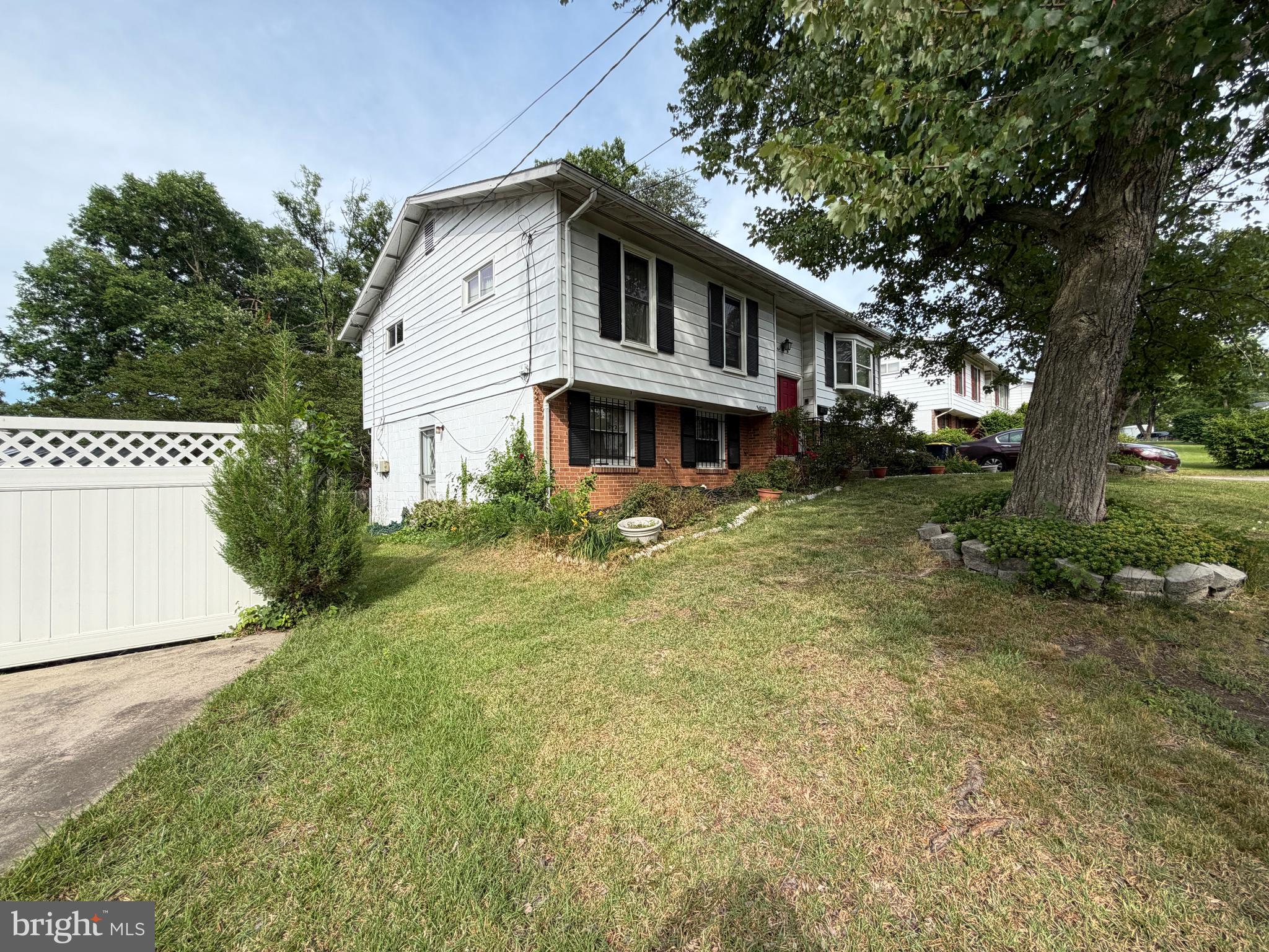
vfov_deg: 85.7
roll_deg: +0.3
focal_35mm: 14
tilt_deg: +0.8
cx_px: 634
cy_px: 476
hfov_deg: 102.1
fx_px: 513
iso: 40
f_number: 2.2
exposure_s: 1/770
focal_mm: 2.22
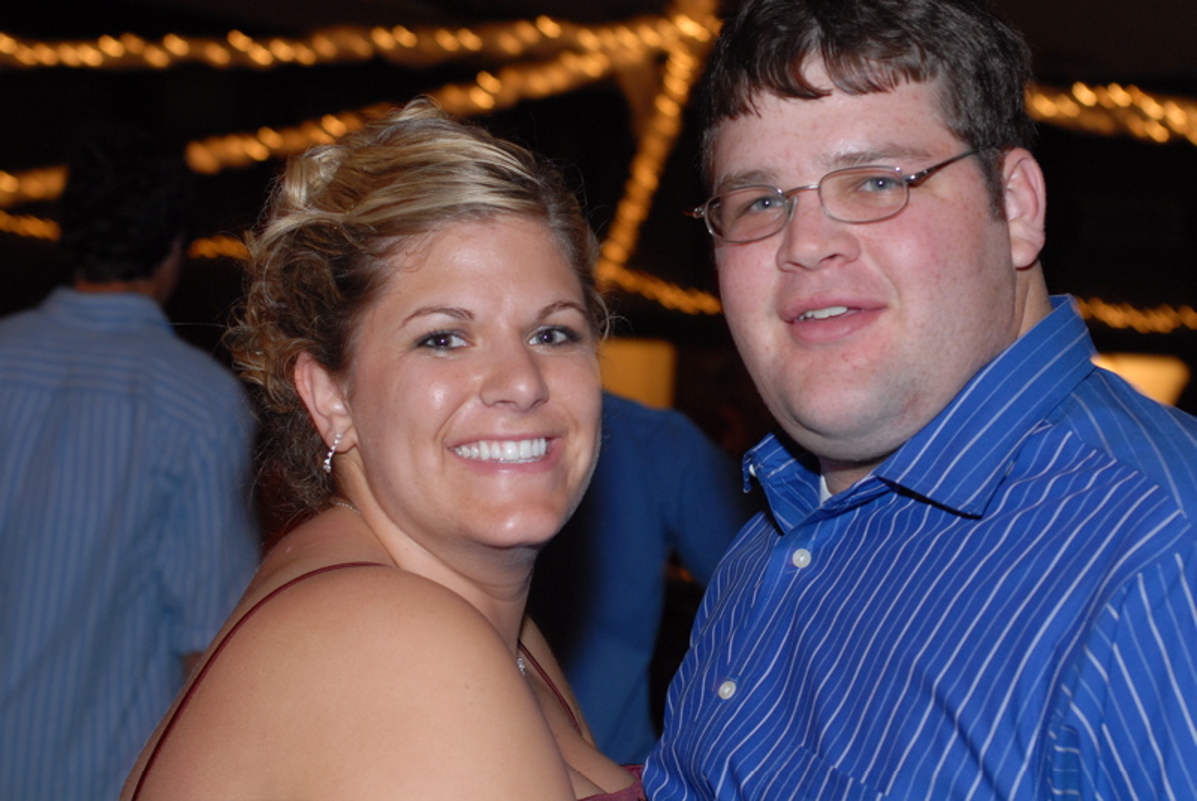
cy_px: 400
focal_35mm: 78
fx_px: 2596
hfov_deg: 26.0
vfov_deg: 17.5
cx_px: 598
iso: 400
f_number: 4.5
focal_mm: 52
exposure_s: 1/13
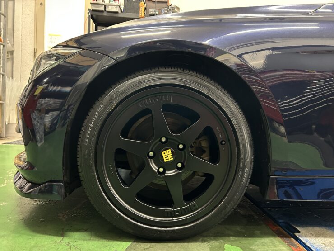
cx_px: 167
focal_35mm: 26
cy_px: 126
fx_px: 251
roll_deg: -2.9
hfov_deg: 67.3
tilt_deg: -3.3
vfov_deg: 53.1
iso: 640
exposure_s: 1/25
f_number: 1.5
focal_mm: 5.7
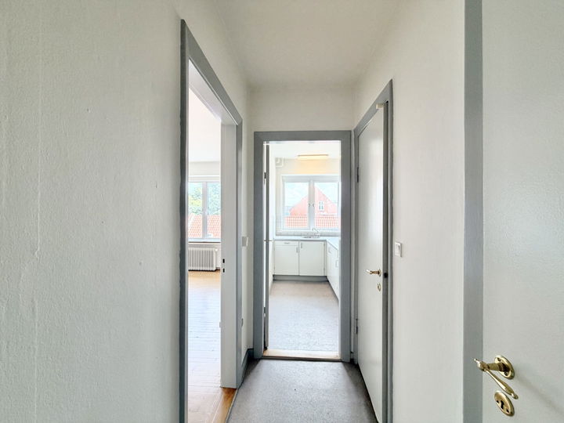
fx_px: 228
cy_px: 212
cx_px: 282
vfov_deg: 85.7
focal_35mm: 14
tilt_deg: -1.5
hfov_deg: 102.1
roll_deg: +0.2
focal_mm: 2.22
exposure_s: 1/100
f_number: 2.2
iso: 160
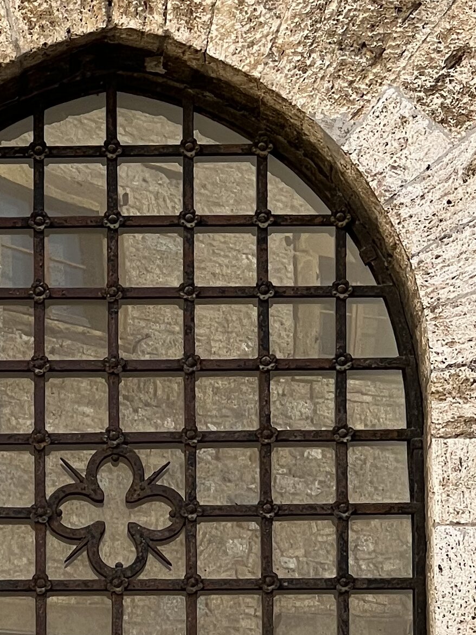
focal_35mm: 263
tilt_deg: +16.8
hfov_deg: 5.6
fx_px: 4823
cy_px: 231
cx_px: 102
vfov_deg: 7.5
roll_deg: -0.2
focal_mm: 9
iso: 32
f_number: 2.8
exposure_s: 1/145
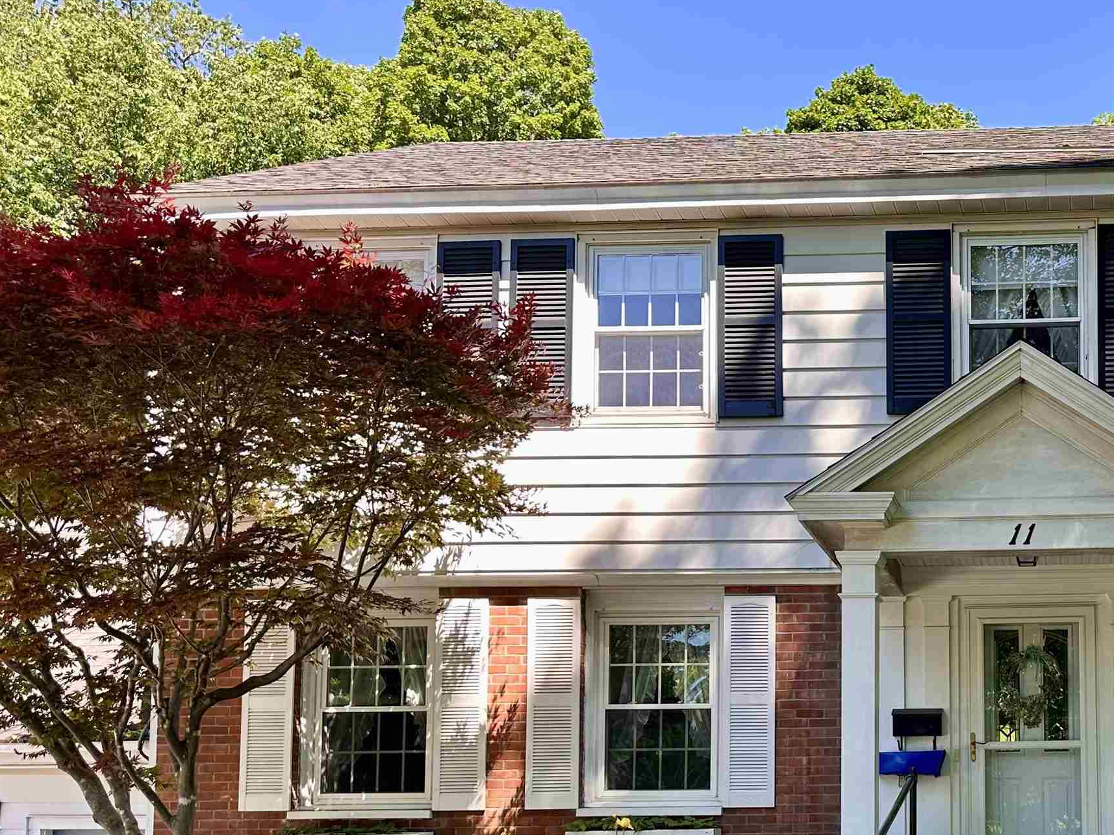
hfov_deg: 40.6
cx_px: 996
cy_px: 729
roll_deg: +0.0
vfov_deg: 32.2
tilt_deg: +5.0
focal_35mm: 43
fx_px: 1384
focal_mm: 6.86
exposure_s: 1/587
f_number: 1.78
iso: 80
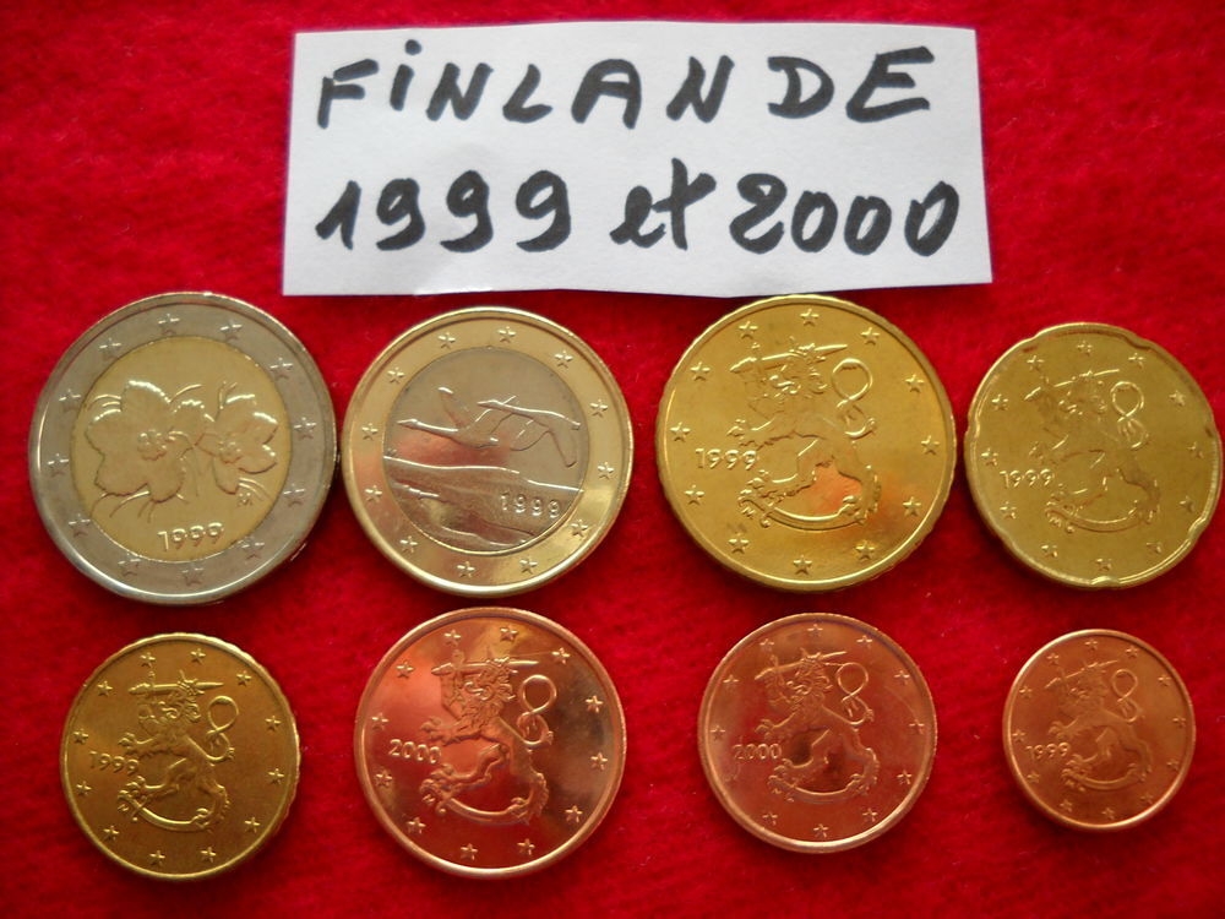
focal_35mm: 41
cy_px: 460
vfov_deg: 35.1
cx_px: 612
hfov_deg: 45.8
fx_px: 1451
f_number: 3.1
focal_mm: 6.72
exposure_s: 1/60
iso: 129
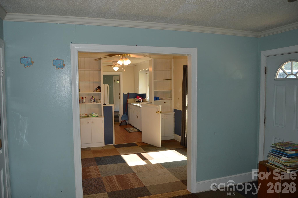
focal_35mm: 27
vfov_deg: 47.8
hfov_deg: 67.4
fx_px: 223
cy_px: 99
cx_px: 149
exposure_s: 1/125
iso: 220
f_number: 4
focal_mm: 18
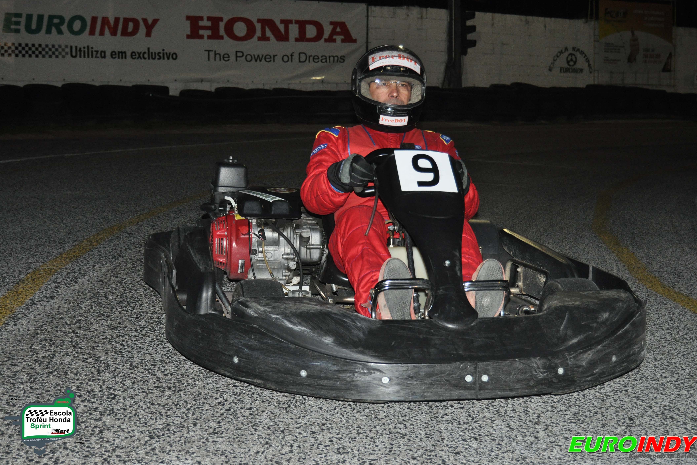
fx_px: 1123
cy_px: 230
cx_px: 352
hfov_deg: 34.5
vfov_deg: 23.4
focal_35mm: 58
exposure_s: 1/60
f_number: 4.8
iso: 800
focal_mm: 38
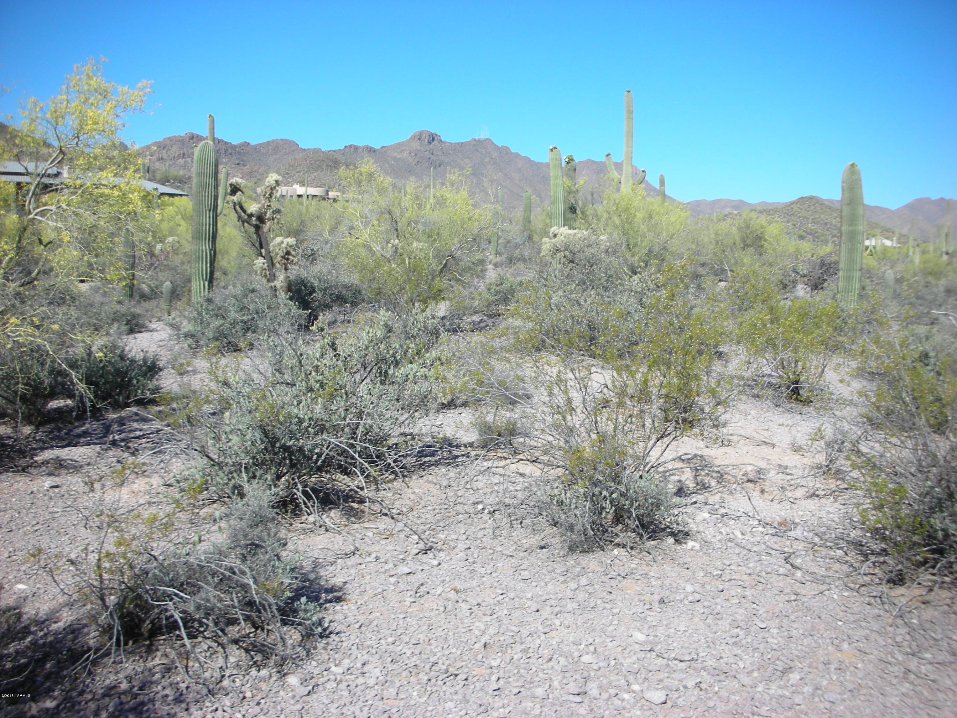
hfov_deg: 52.6
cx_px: 478
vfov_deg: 40.7
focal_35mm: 35
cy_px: 359
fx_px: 968
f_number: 8.5
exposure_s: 1/77.1
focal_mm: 5.8
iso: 50
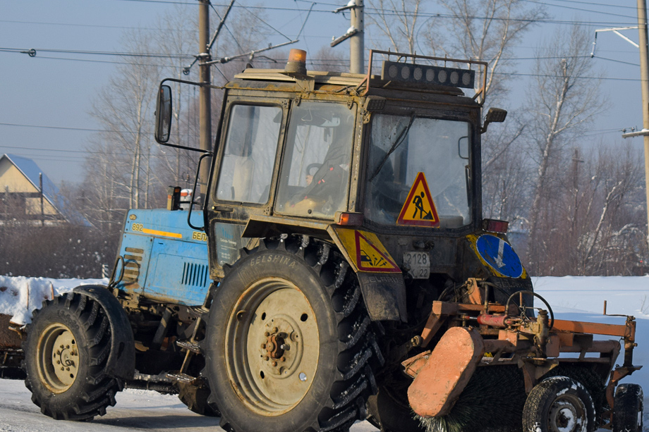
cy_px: 199
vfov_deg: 12.7
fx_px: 1940
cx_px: 270
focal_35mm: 108
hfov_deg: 19.0
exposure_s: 1/640
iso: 100
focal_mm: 55
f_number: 5.6
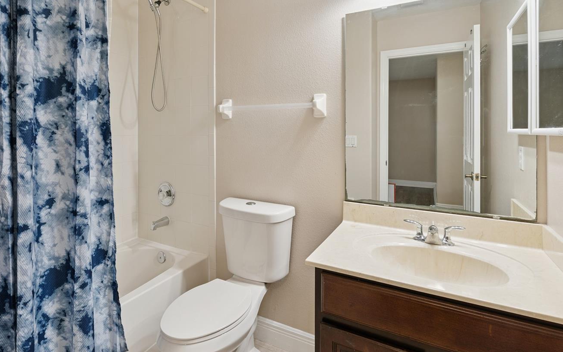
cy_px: 133
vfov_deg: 58.9
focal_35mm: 20
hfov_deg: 84.8
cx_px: 252
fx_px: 307
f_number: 8
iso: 400
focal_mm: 16
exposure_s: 1/15
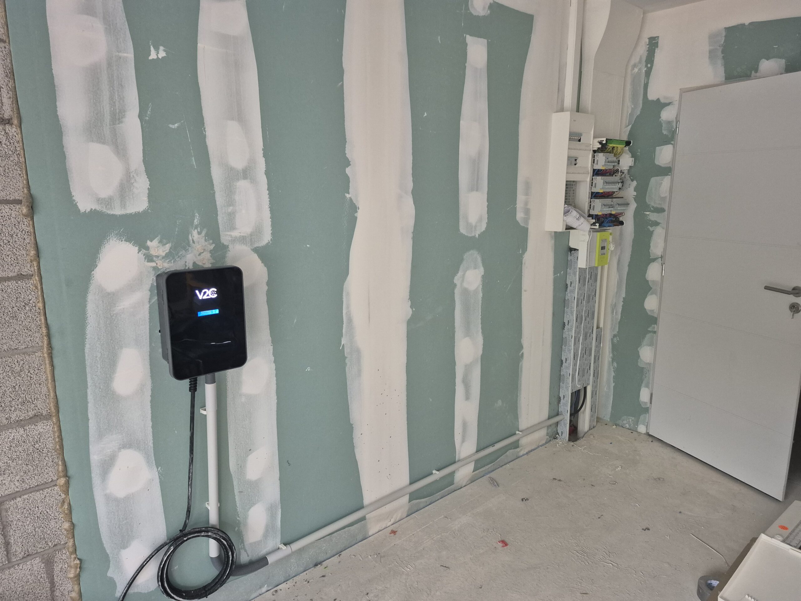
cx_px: 400
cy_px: 300
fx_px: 532
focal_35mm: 23
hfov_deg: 73.9
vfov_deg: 58.9
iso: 1000
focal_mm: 5.4
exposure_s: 1/120
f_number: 1.8
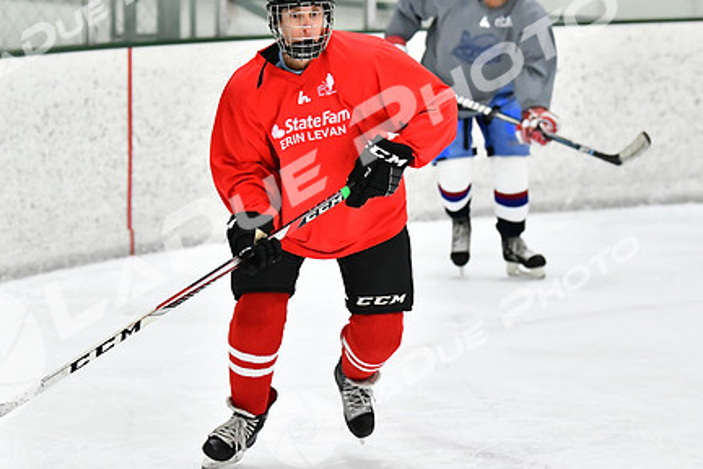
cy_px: 190
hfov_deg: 8.2
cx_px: 260
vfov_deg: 5.5
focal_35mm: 252
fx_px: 4914
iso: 5000
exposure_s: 1/1250
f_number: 2.8
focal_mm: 125
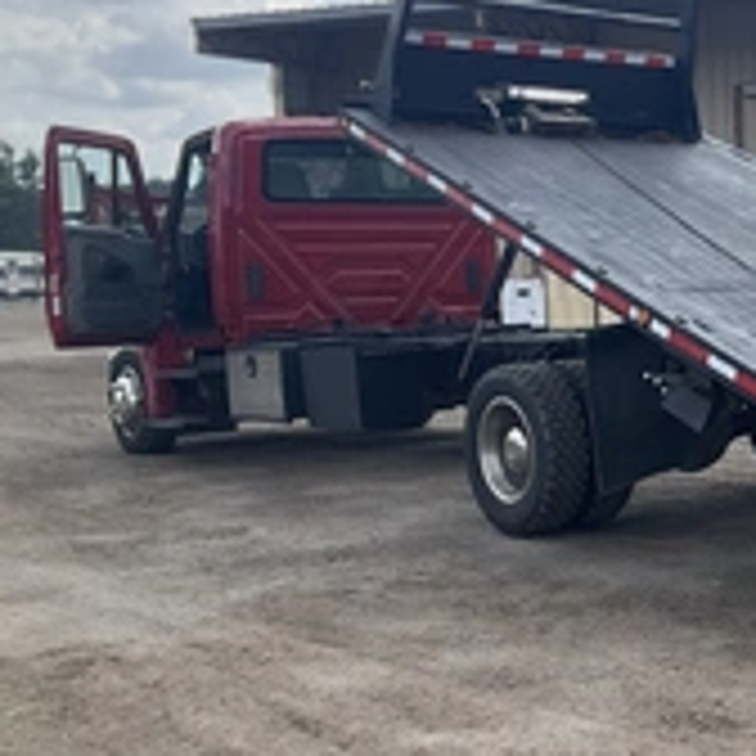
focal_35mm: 61
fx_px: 1507
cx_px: 873
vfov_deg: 28.2
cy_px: 364
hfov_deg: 25.6
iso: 25
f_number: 1.8
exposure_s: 1/1311
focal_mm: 3
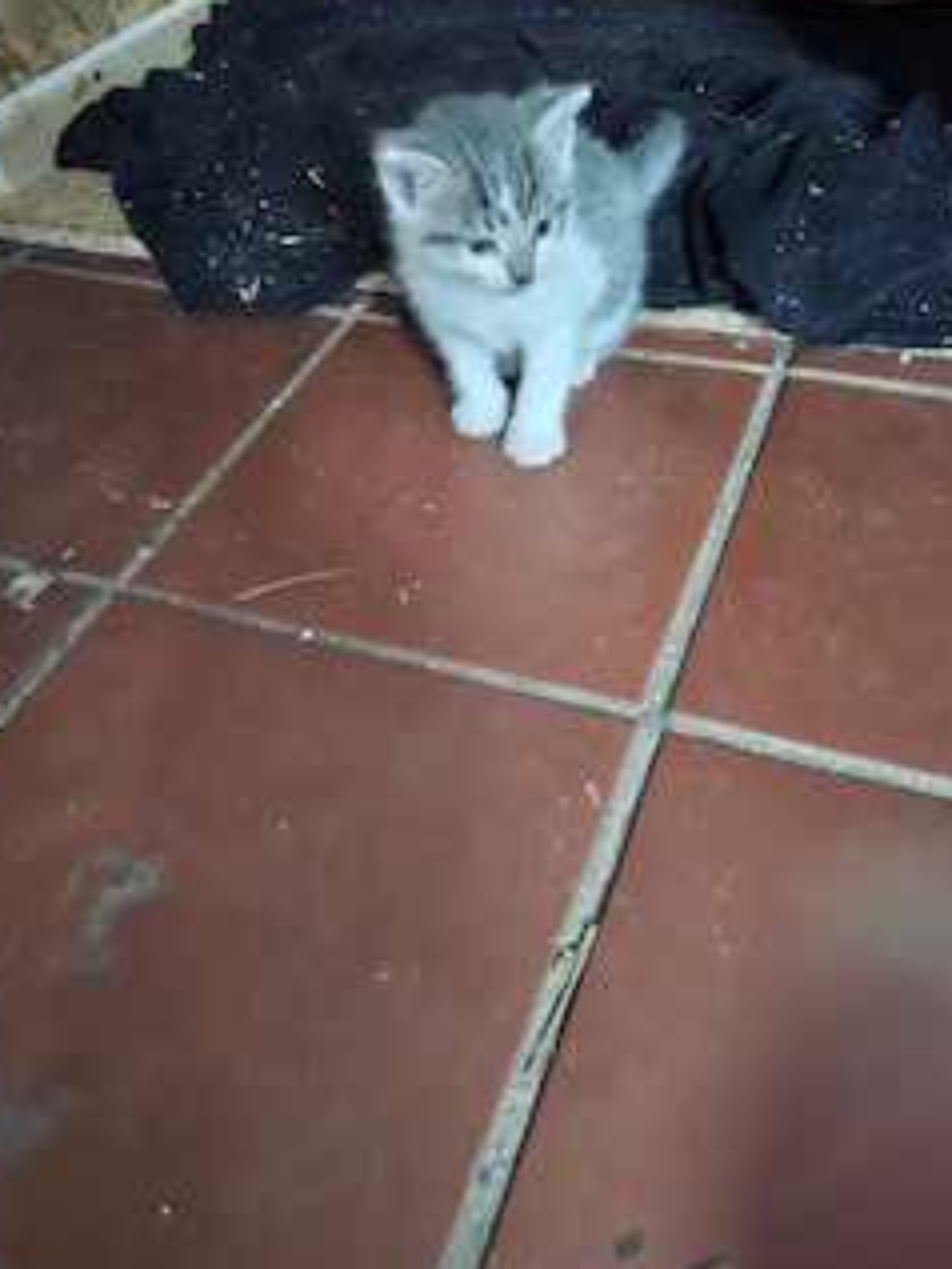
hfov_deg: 48.3
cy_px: 572
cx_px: 476
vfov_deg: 61.5
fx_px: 1063
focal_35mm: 29
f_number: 1.8
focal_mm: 5.54
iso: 1250
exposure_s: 1/17
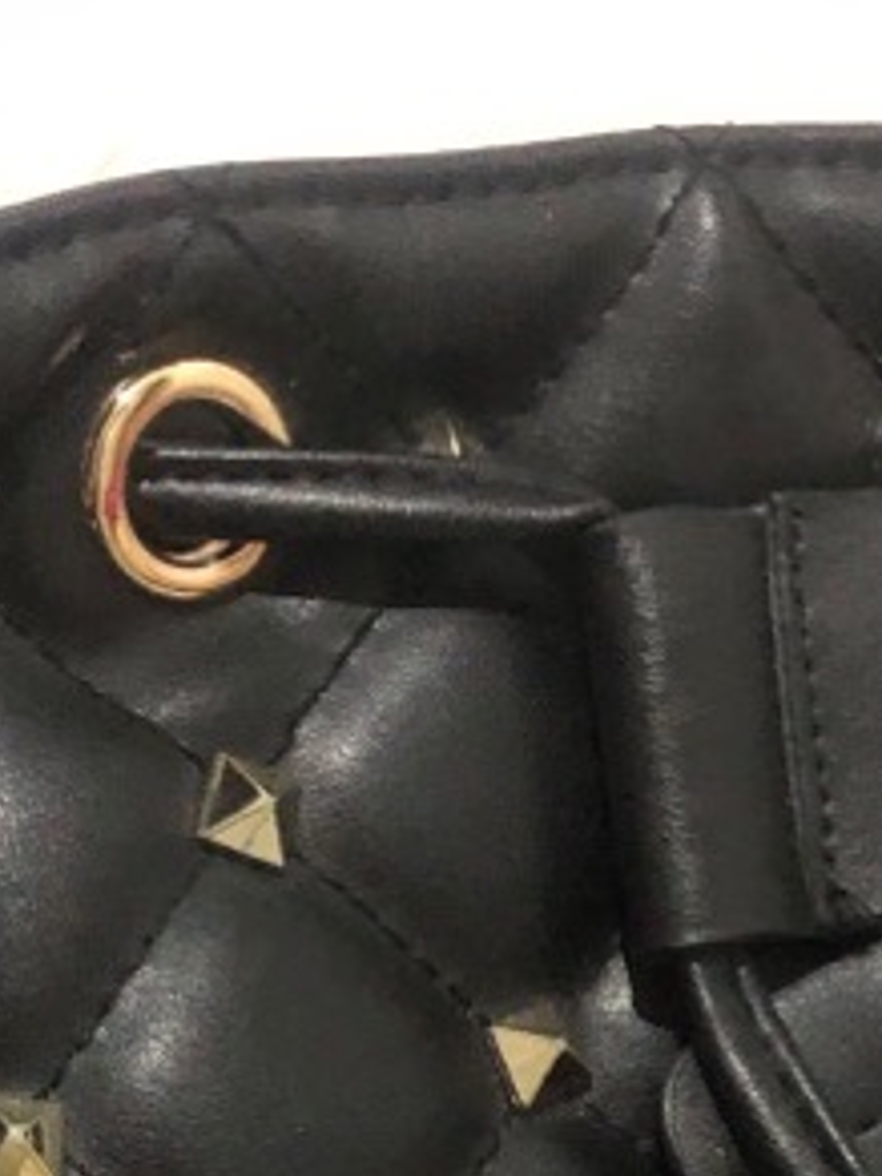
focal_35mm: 96
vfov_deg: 18.4
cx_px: 520
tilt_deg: -30.6
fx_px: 3261
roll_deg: +4.4
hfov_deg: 15.4
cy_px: 1716
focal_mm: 4
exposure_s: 1/4
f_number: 1.8
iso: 125
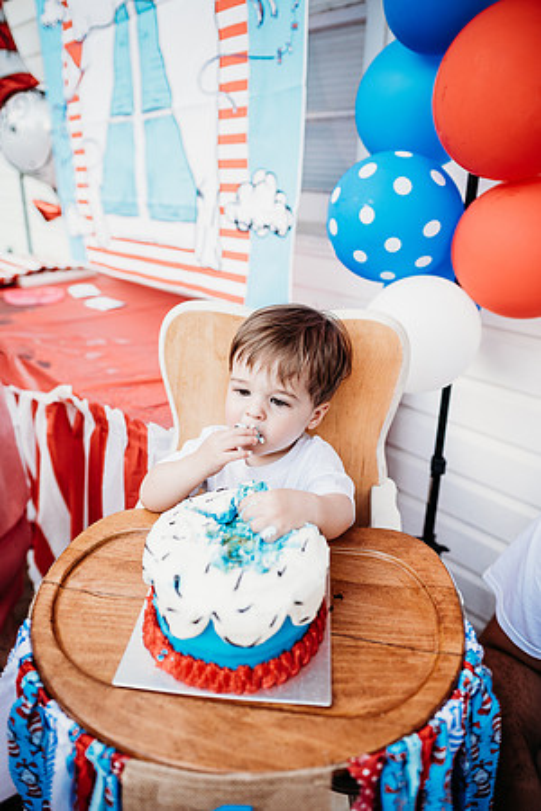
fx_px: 541
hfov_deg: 53.1
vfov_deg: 73.7
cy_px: 406
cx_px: 270
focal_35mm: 24
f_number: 2.5
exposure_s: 1/200
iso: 400
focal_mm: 24
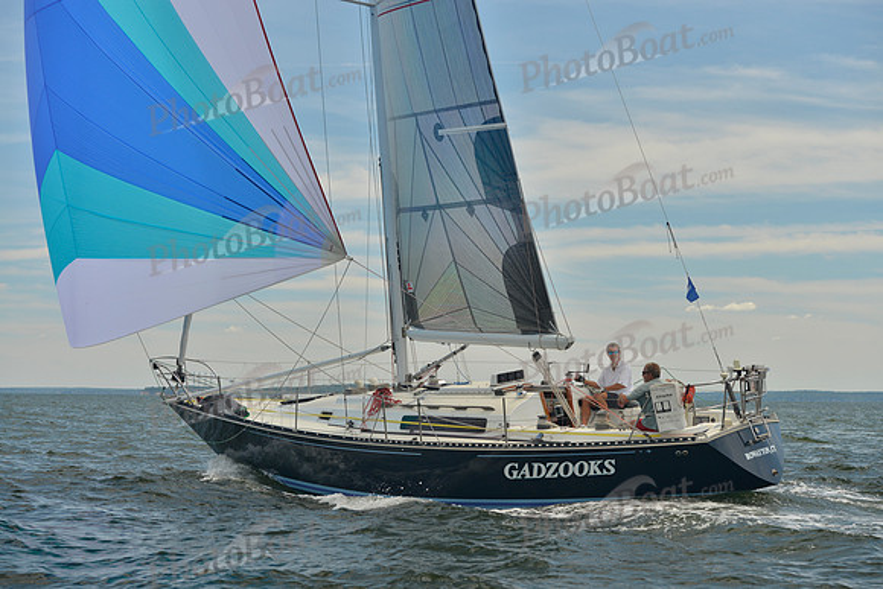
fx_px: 1717
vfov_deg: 19.5
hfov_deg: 28.8
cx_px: 442
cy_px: 294
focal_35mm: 70
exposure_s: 1/640
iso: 200
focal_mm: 70
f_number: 5.6
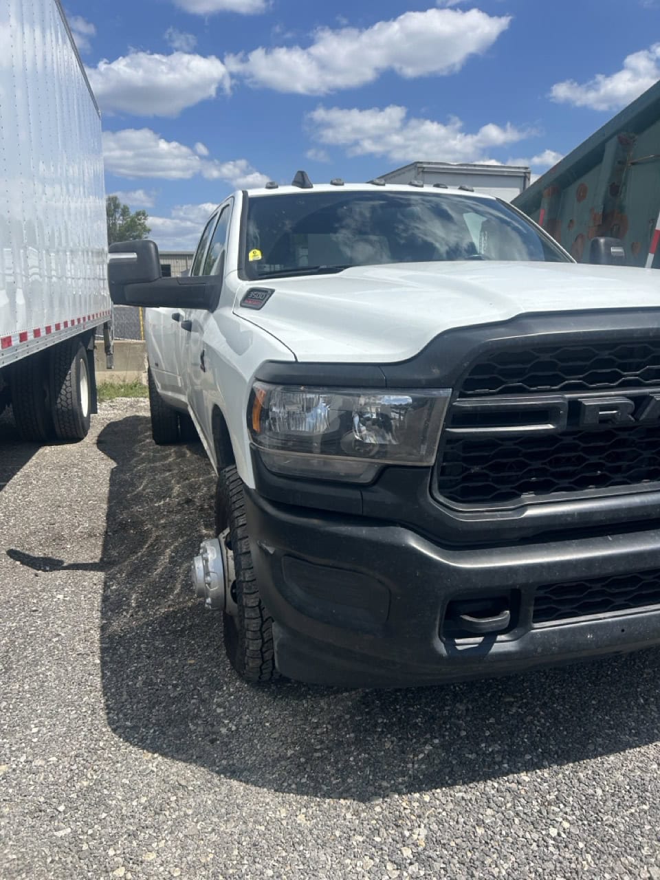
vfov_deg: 67.3
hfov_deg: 53.1
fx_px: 661
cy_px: 440
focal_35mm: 26
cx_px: 330
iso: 50
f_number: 1.5
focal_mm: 5.7
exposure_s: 1/4630
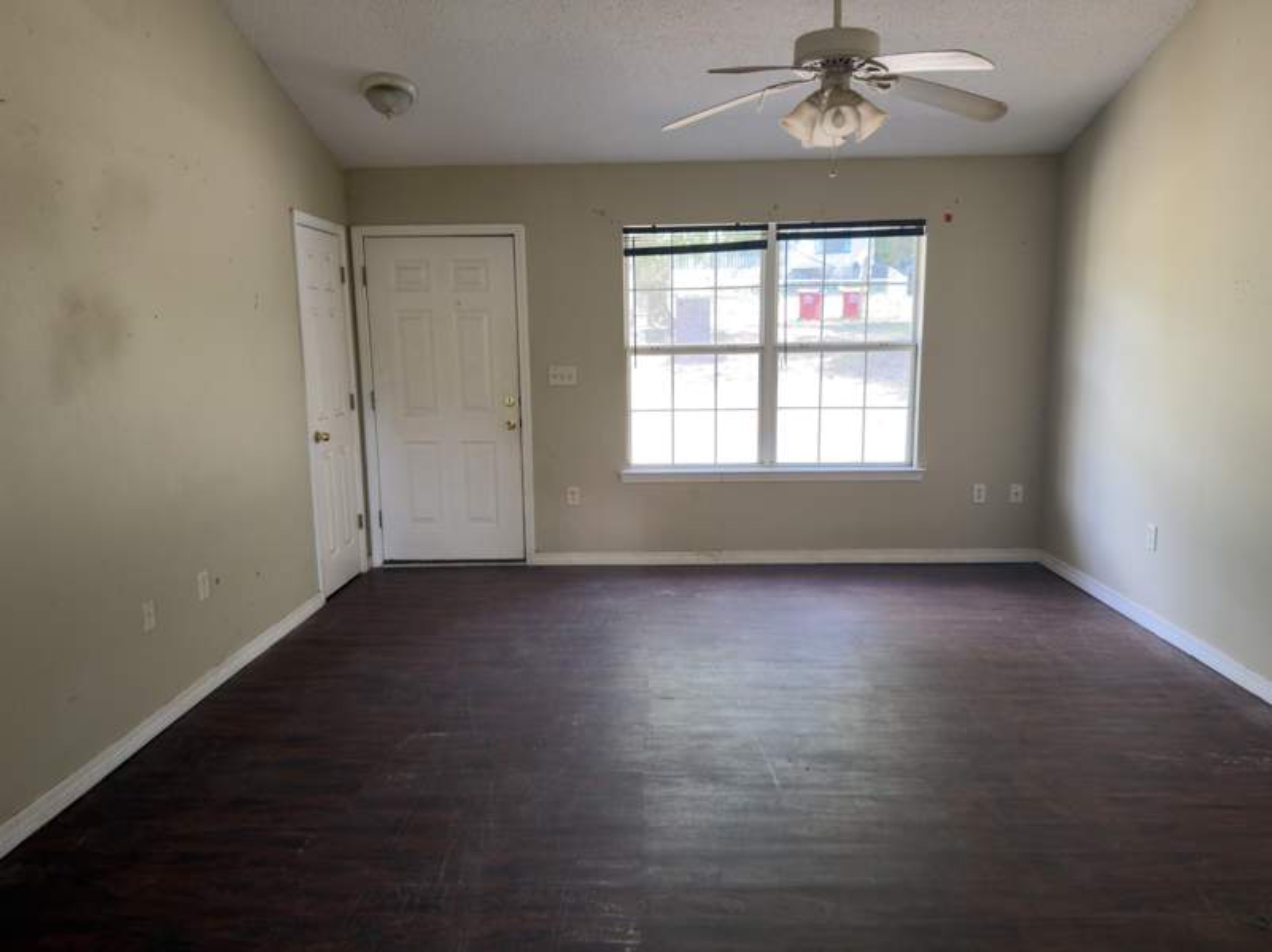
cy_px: 476
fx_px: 881
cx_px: 636
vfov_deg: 56.8
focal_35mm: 24
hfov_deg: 71.6
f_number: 1.78
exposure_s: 1/60
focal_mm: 6.76
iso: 160
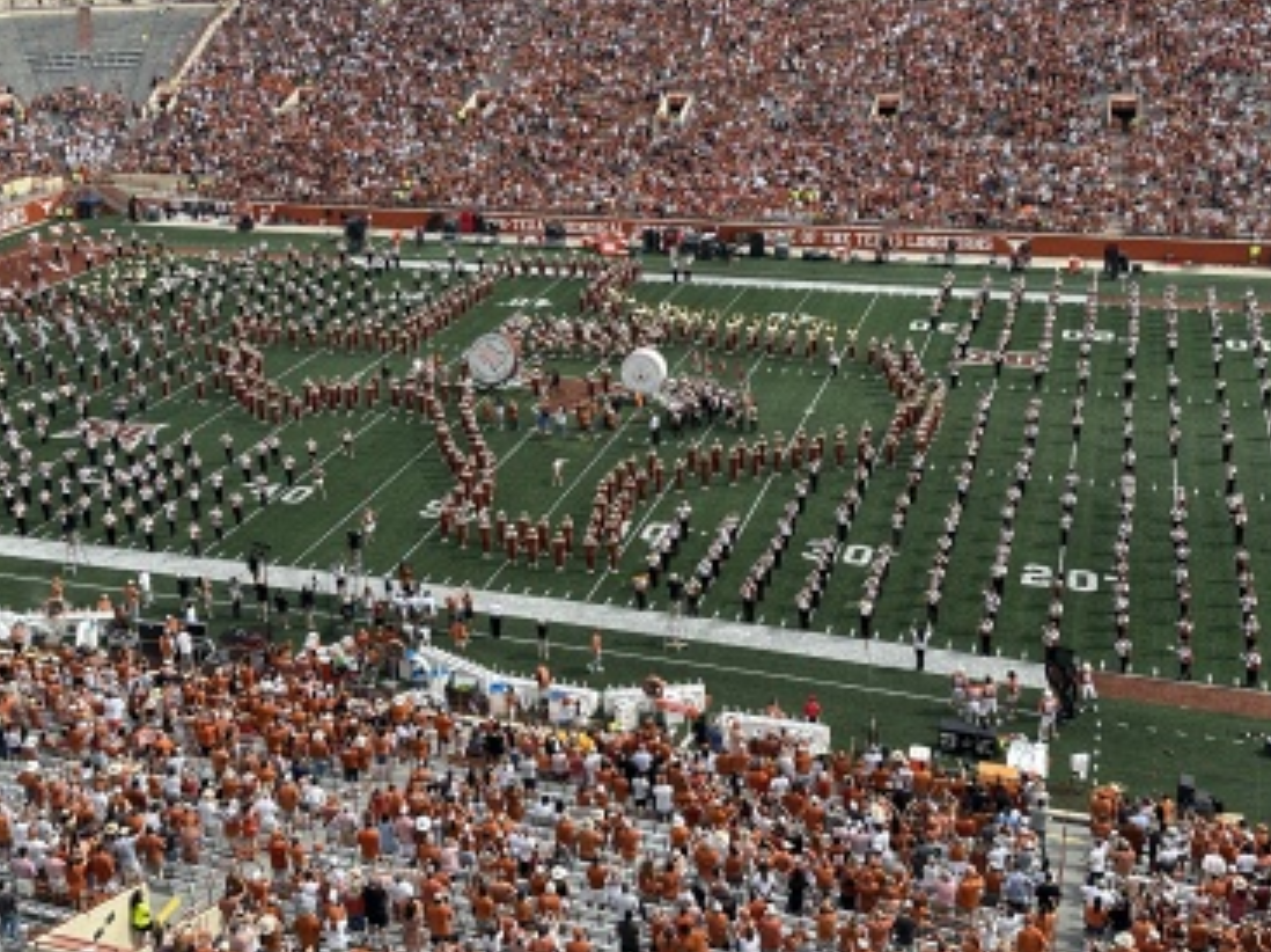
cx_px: 601
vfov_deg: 34.0
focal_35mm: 42
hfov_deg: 44.8
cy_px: 316
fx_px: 1541
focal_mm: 6.86
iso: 80
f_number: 1.78
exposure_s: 1/2660
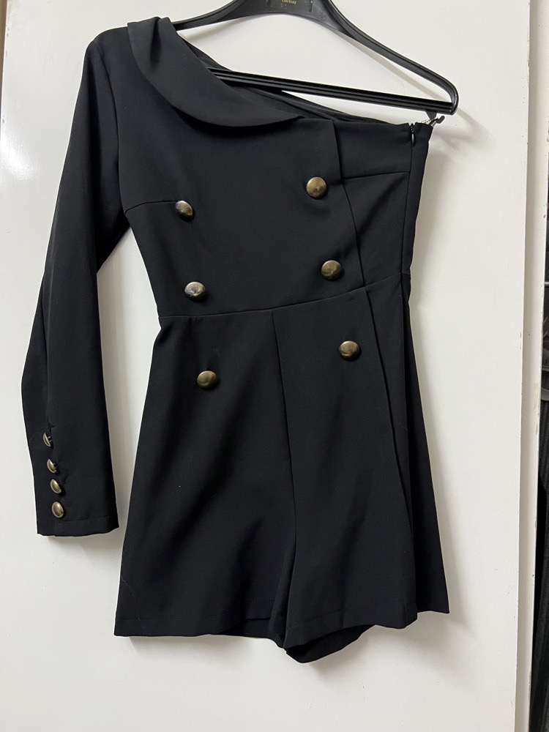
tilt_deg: -7.0
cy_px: 366
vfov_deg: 67.3
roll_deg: -4.6
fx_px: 550
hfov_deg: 53.1
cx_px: 274
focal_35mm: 26
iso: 500
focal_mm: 5.7
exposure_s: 1/50
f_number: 1.5
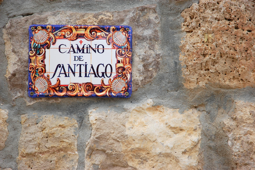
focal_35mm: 108
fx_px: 764
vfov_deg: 12.7
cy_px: 85
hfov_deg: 18.9
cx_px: 128
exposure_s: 1/640
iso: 200
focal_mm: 72
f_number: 6.3
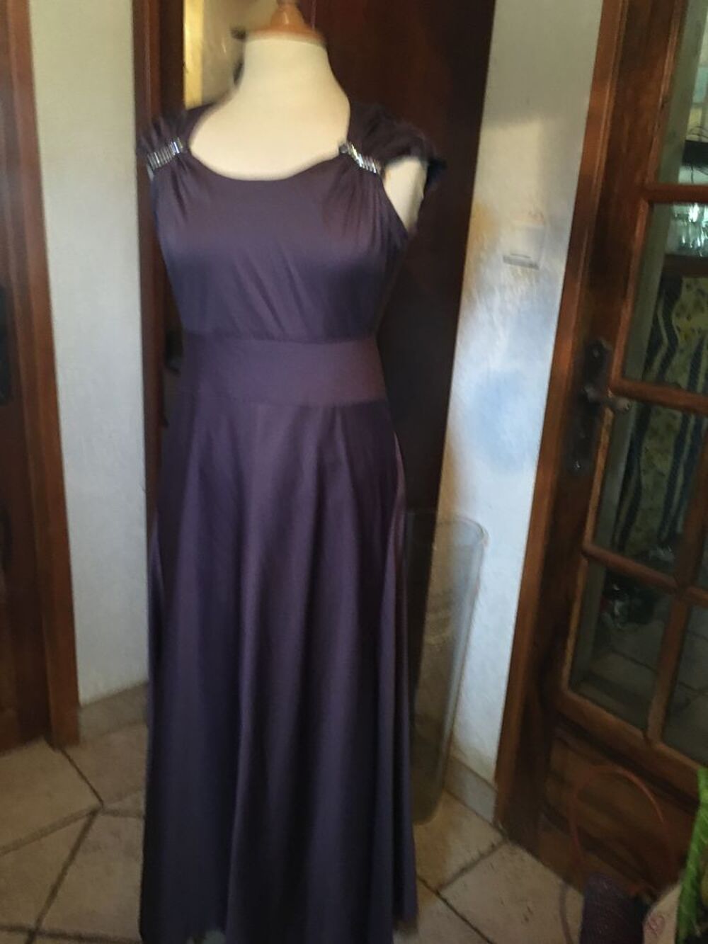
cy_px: 472
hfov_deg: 48.2
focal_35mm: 29
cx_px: 354
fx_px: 791
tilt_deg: -20.8
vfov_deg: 61.7
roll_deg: -2.0
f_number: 2.2
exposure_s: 1/17
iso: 400
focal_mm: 4.15
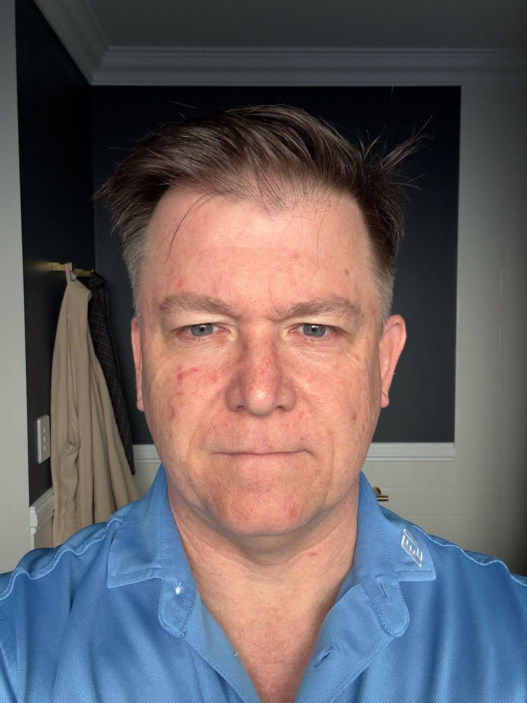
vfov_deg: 60.0
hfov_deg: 46.8
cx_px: 264
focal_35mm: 30
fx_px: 609
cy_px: 352
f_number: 1.9
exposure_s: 1/122
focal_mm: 2.69
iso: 50
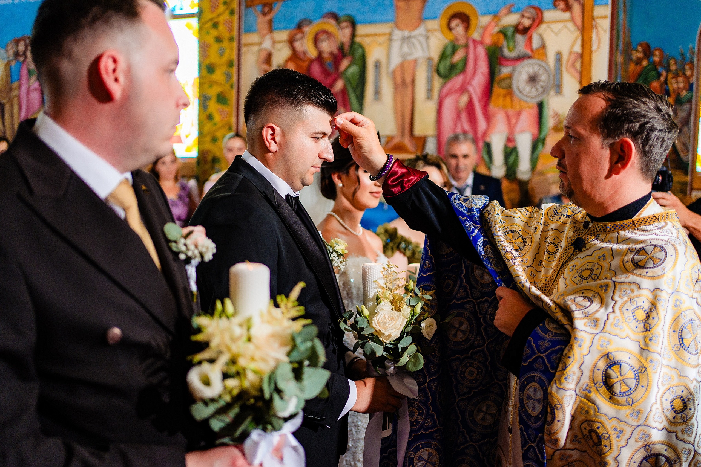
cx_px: 350
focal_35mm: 35
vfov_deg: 37.9
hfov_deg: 54.4
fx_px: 682
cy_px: 234
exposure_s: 1/160
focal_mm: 35
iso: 640
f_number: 1.8
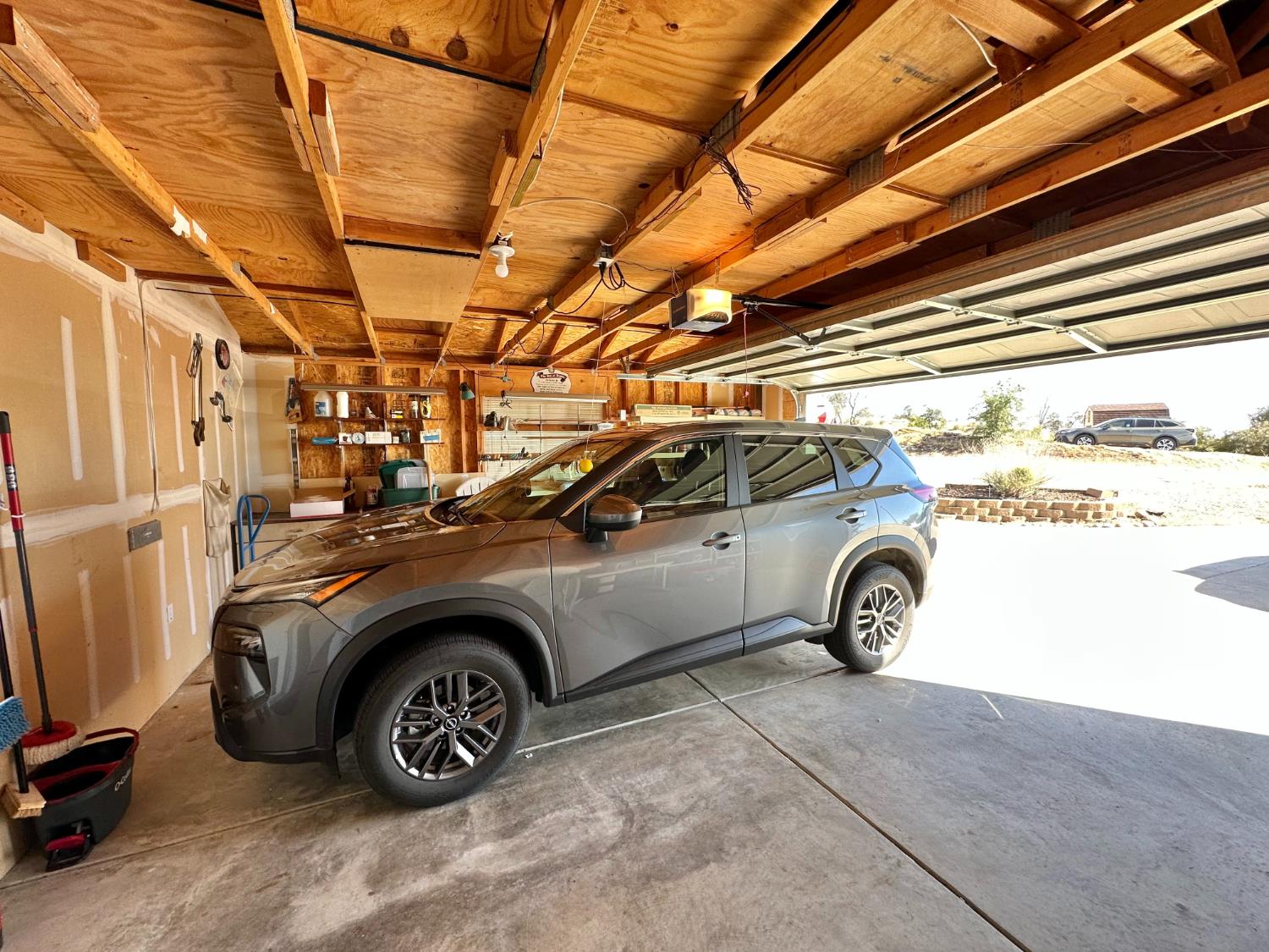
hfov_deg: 102.1
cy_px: 476
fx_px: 513
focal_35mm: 14
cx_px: 634
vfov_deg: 85.7
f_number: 2.2
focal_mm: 2.22
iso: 64
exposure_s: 1/99
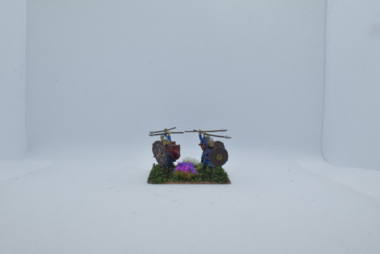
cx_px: 190
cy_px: 127
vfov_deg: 38.4
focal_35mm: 34
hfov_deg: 55.1
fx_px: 364
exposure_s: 1/60
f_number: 25
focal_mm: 23
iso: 800
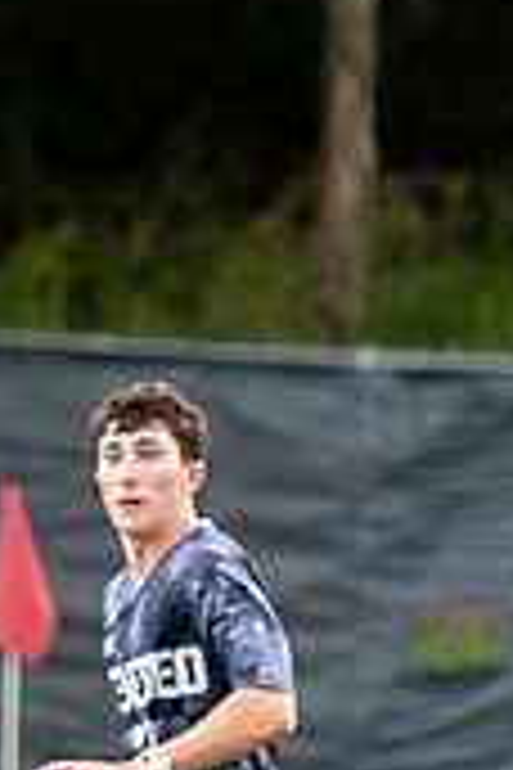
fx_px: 27465
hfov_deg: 1.1
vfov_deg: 1.6
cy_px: 355
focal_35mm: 1285
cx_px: -548
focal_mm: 165
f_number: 2.8
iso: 320
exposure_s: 1/500
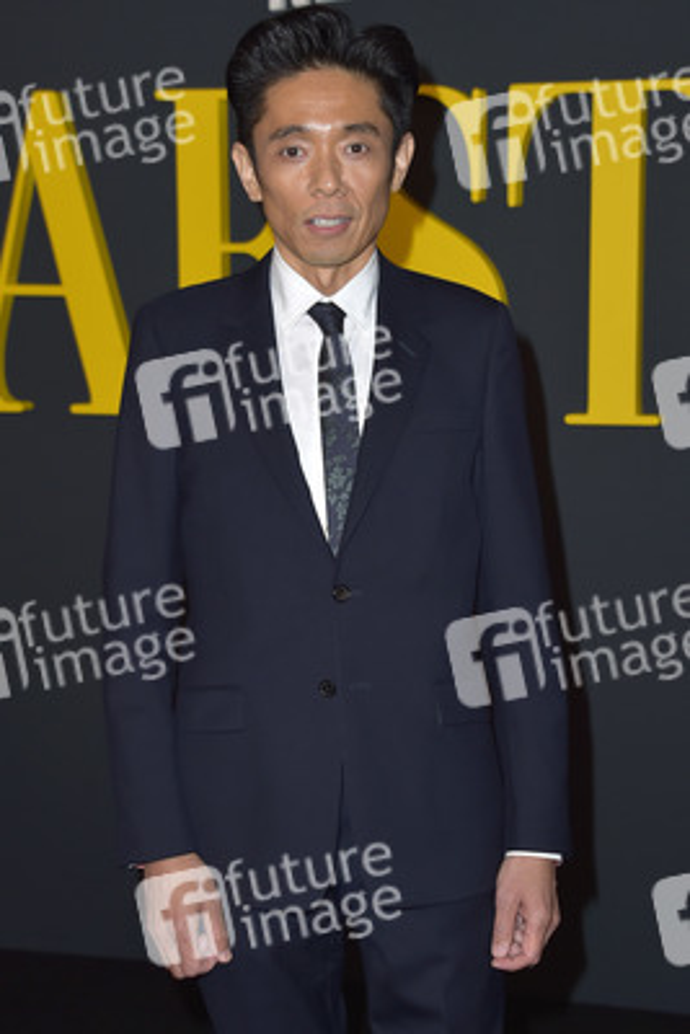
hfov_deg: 21.9
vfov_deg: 32.4
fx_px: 1781
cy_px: 517
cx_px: 345
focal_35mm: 62
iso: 320
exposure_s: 1/250
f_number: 6.3
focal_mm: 62
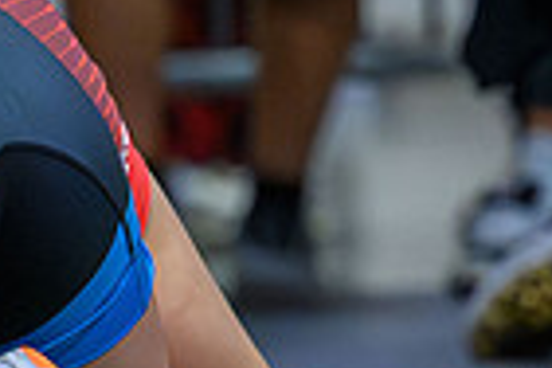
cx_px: -681
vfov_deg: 1.7
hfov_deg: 2.6
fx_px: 12296
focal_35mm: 802
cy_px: 435
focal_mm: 120
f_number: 2.8
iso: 12800
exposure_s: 1/800
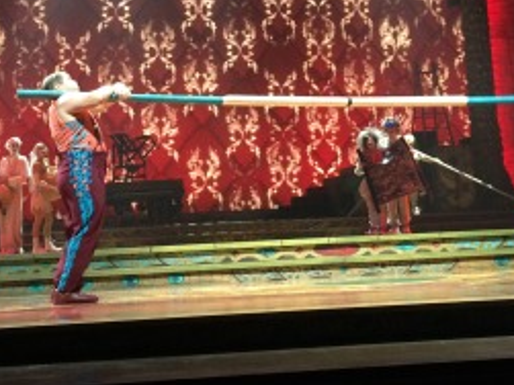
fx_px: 1098
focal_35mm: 74
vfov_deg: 19.3
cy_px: 0
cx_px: 307
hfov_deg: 26.3
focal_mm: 4.15
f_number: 2.2
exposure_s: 1/30
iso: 160
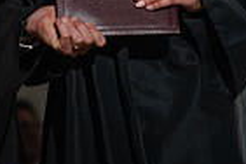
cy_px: -157
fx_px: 2385
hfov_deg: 5.9
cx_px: 37
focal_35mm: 349
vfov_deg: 3.9
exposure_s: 1/320
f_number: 2.5
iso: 1250
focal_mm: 85
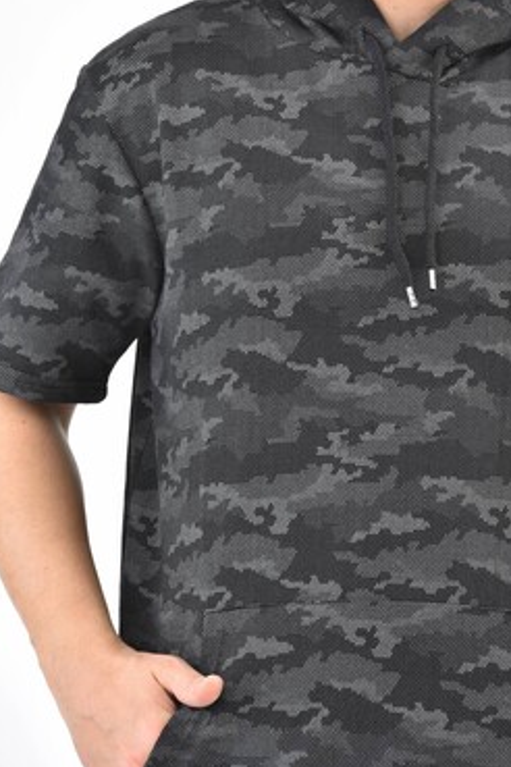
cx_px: 368
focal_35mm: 285
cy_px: 316
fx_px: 6068
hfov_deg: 4.8
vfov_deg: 7.2
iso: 100
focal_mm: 195
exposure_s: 1/160
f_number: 7.1
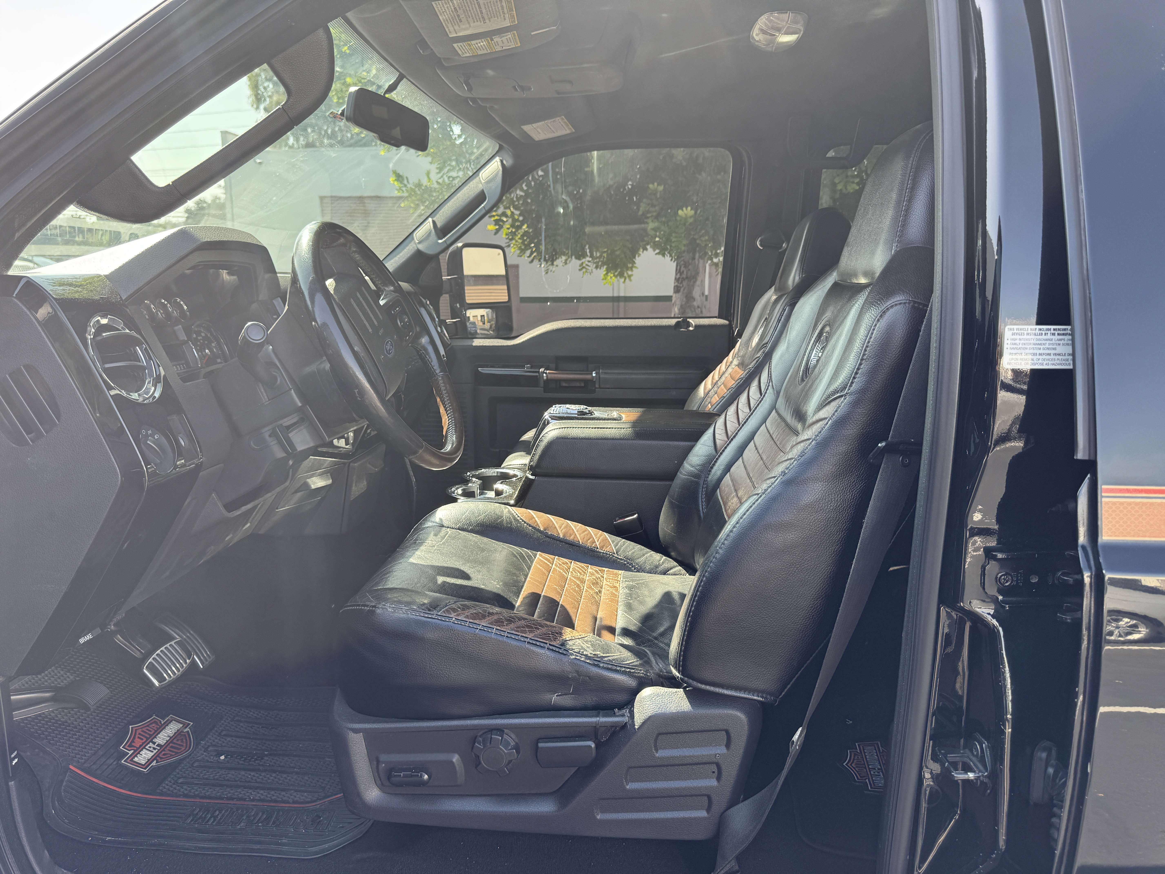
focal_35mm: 24
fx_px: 808
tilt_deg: -11.0
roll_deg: +0.2
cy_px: 437
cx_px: 582
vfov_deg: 56.8
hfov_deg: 71.6
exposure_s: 1/314
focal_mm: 6.76
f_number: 1.78
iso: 80
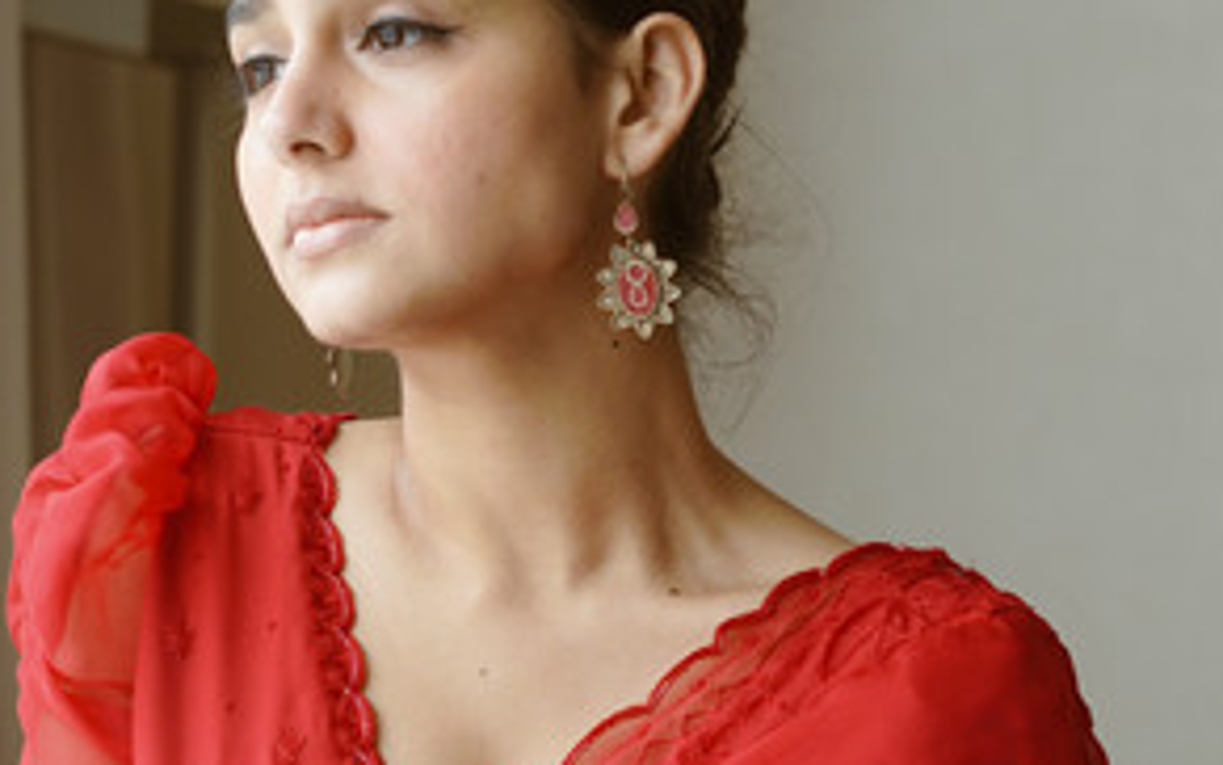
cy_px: 727
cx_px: 401
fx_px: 3734
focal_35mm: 112
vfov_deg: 11.6
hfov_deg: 18.5
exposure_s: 1/250
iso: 640
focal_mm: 50
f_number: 2.8
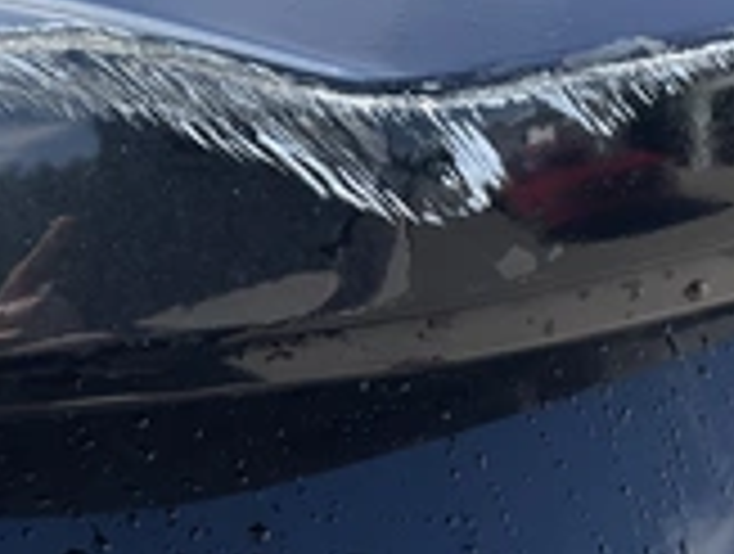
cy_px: 153
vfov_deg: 20.7
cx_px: 338
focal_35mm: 71
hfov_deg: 27.3
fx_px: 1509
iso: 25
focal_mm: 3
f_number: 1.8
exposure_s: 1/1015
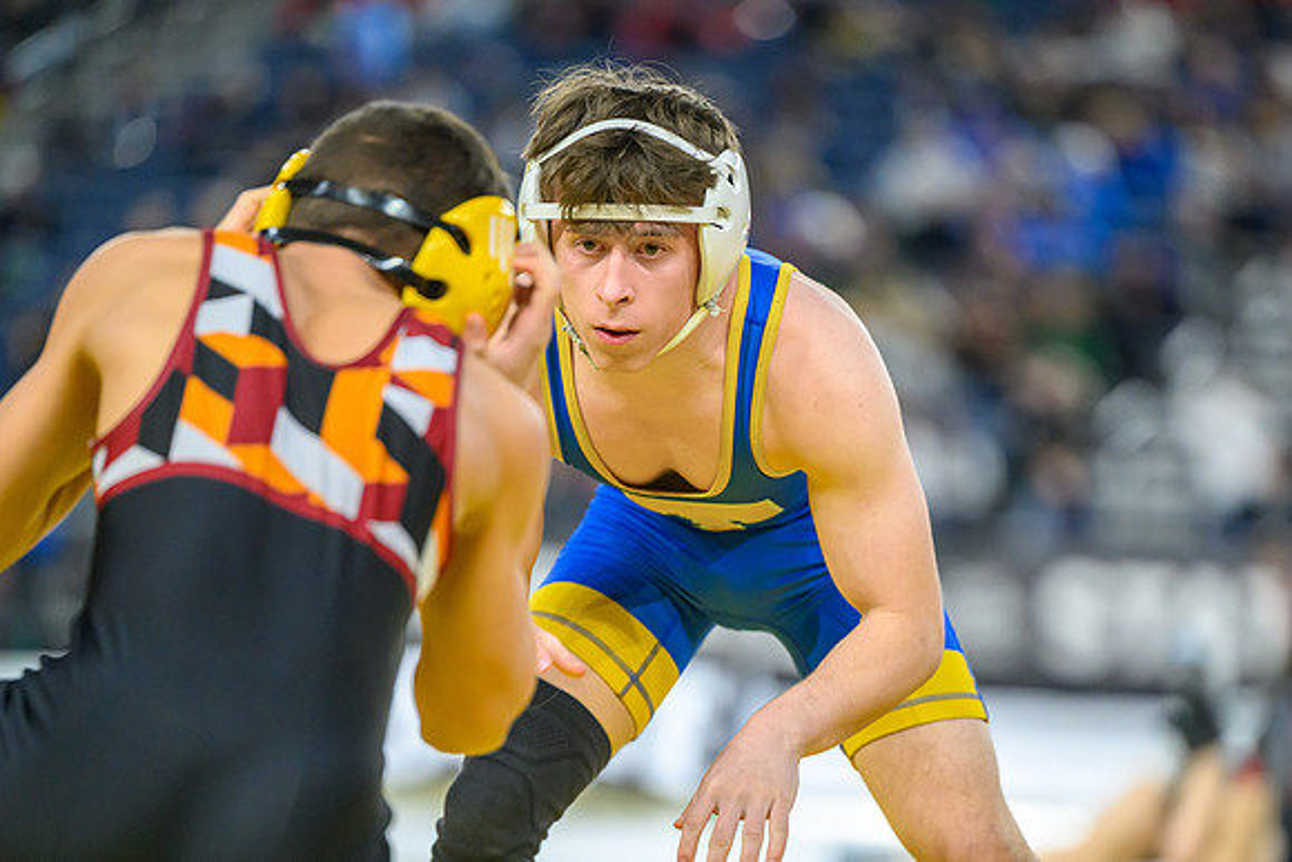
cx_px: 832
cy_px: 554
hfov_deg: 8.5
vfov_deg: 5.7
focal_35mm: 241
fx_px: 8651
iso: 2500
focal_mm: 185
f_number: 2.8
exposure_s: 1/800
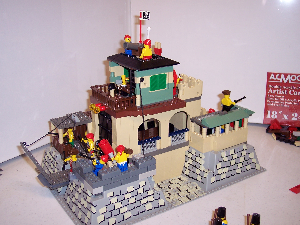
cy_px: 114
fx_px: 373
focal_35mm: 43
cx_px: 137
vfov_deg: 33.6
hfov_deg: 43.8
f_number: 2.8
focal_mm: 8
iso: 100
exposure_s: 1/60
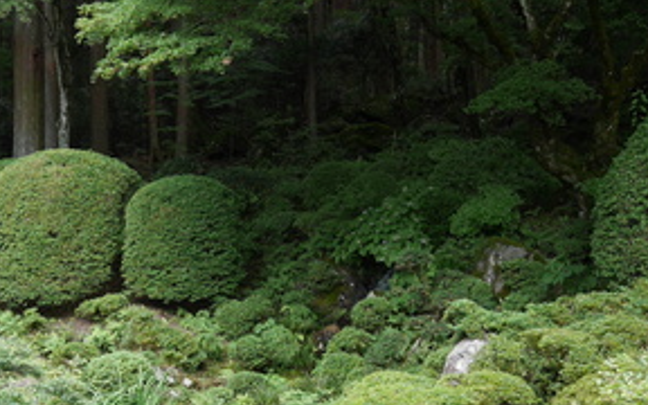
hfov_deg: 37.6
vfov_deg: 23.7
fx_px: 936
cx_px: 200
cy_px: 372
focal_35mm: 53
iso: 200
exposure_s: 1/100
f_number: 3.5
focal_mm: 12
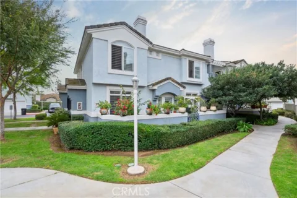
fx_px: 132
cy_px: 99
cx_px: 148
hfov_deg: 96.7
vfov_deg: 73.7
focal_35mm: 16
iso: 80
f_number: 22
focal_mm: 16
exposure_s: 1/10
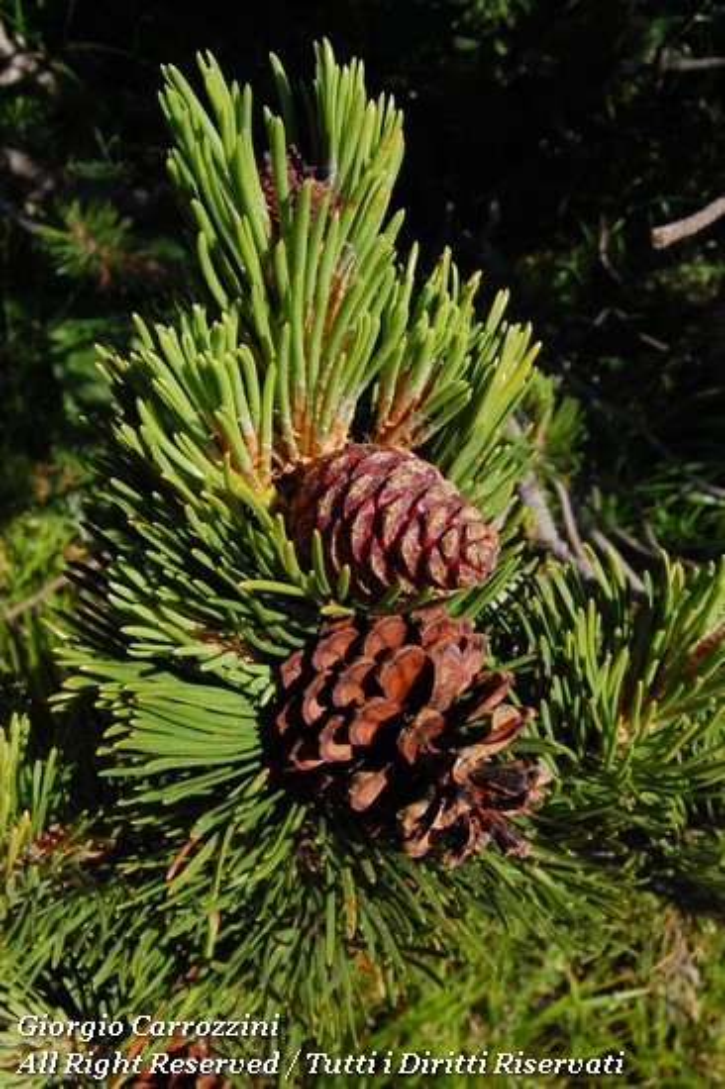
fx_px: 1180
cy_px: 544
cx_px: 362
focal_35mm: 39
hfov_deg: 34.2
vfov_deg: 49.6
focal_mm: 26
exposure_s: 1/250
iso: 1600
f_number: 25
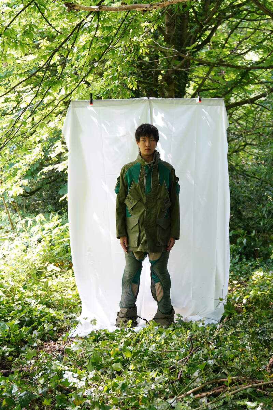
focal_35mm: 42
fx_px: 477
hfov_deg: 31.9
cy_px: 205
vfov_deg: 46.4
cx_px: 136
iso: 800
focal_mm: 28
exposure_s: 1/160
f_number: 2.8
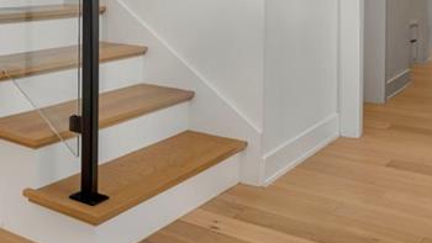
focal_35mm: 49
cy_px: -35
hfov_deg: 35.2
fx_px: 561
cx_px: -59
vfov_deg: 22.8
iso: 100
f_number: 6.3
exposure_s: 1/13
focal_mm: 16
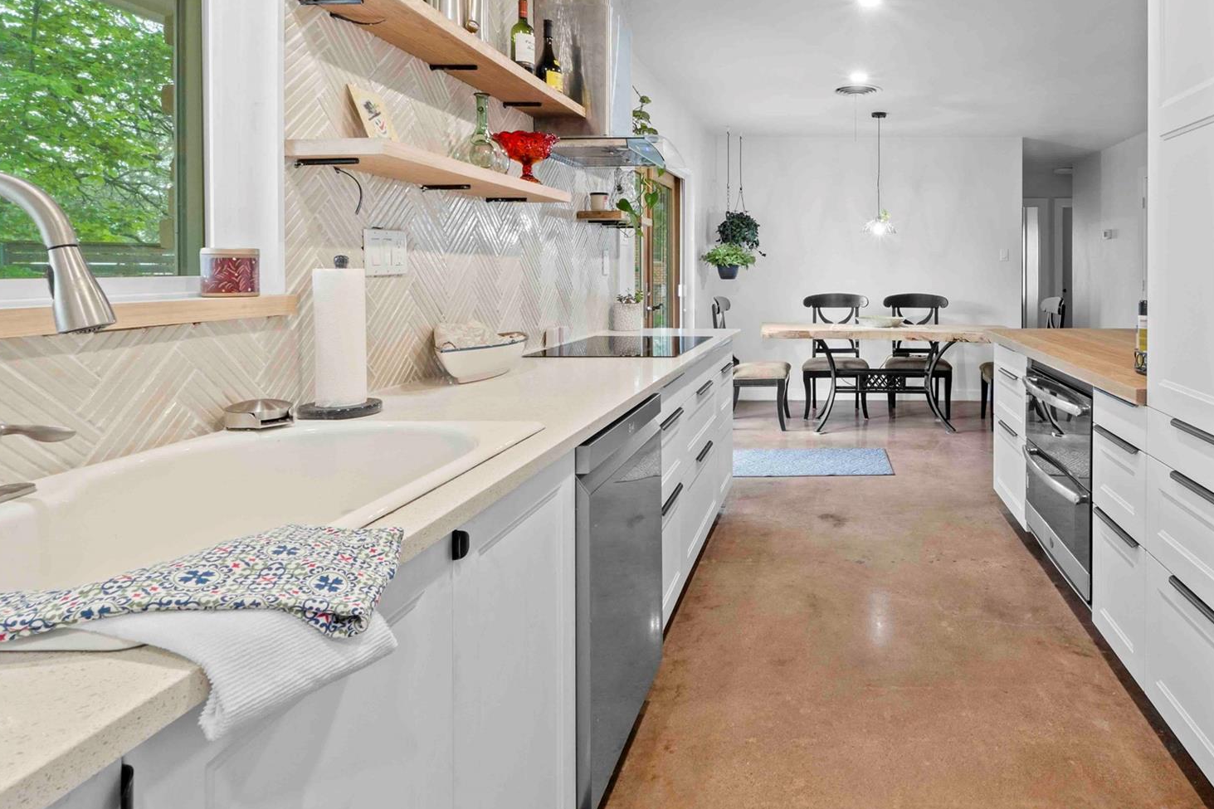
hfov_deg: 77.7
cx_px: 839
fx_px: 708
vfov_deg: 58.4
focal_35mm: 21
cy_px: 284
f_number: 11
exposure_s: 3.2
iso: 250
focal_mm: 10
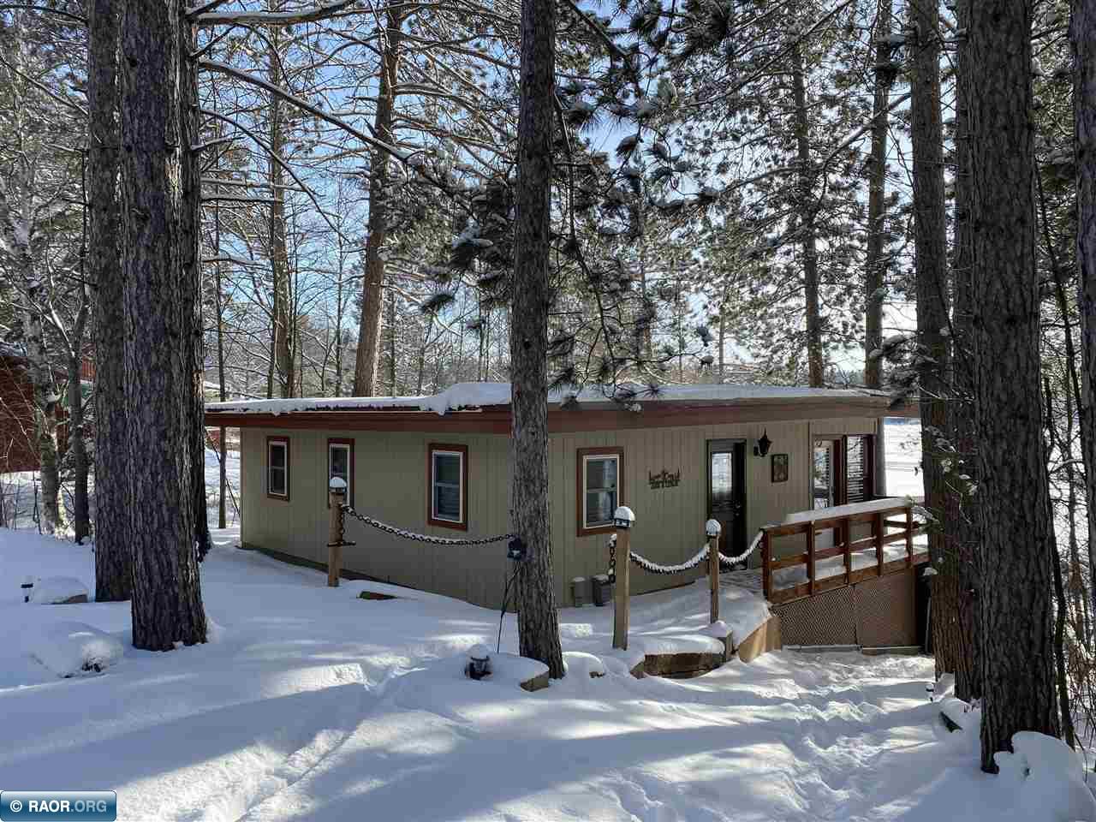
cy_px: 411
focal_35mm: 26
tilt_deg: -0.2
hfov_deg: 67.3
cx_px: 548
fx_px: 823
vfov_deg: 53.1
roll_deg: -0.1
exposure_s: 1/1218
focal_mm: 4.25
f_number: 1.8
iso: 32
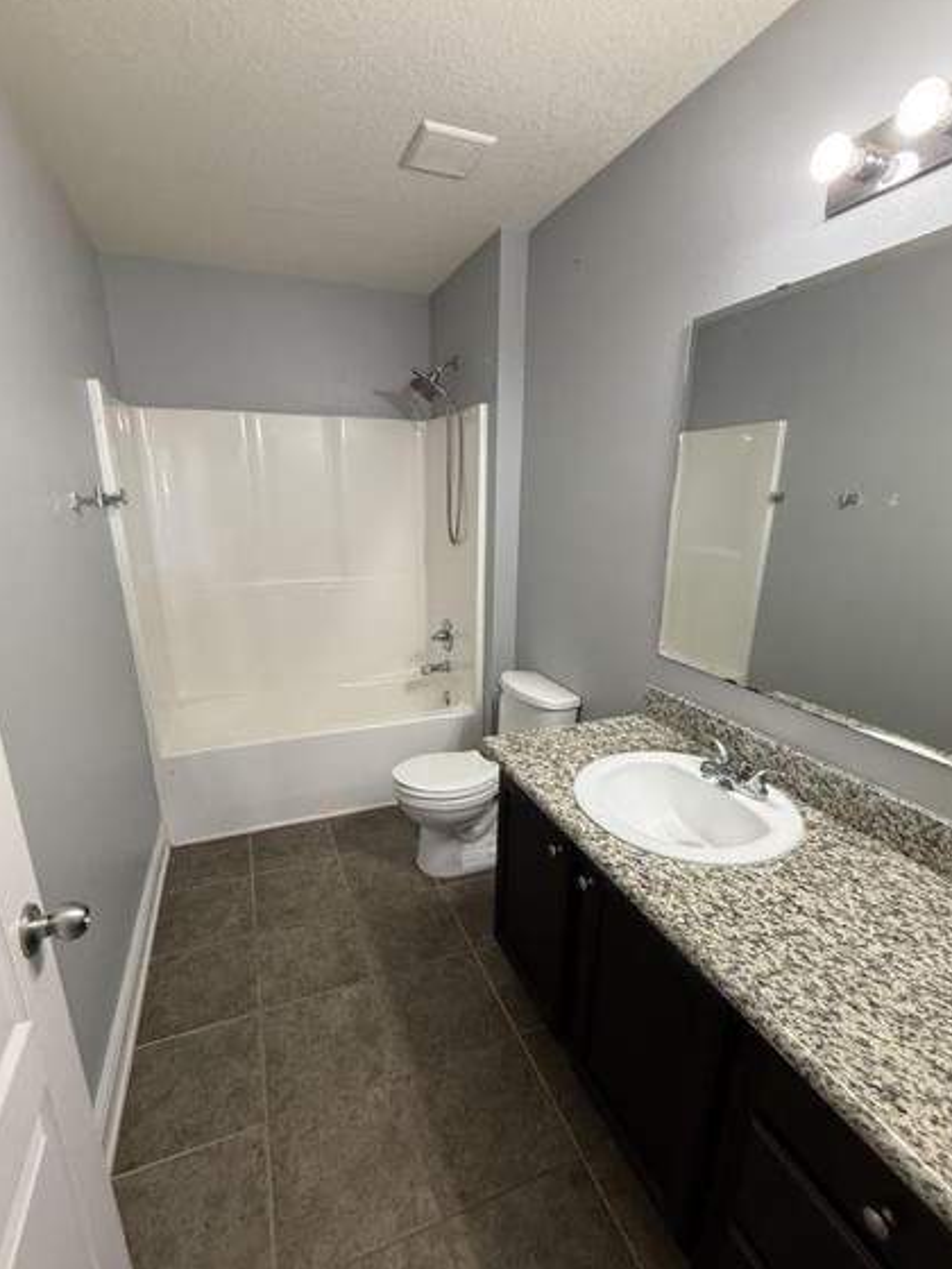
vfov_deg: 94.4
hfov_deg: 78.1
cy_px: 673
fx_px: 587
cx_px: 465
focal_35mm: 16
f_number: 2.2
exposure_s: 1/60
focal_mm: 2.22
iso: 320
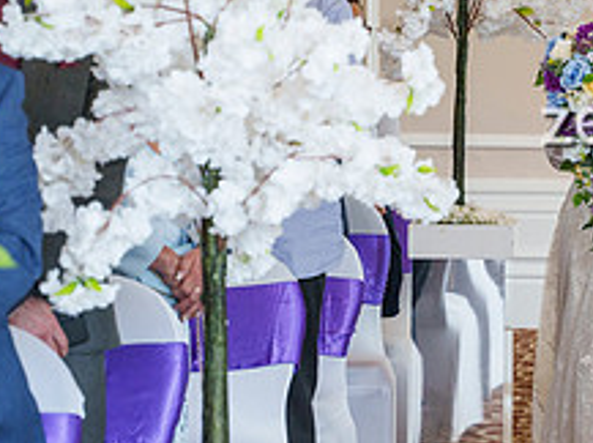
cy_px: 190
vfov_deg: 7.4
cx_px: 730
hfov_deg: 9.8
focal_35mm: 200
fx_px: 3420
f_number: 4
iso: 1600
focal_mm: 75
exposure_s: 1/250
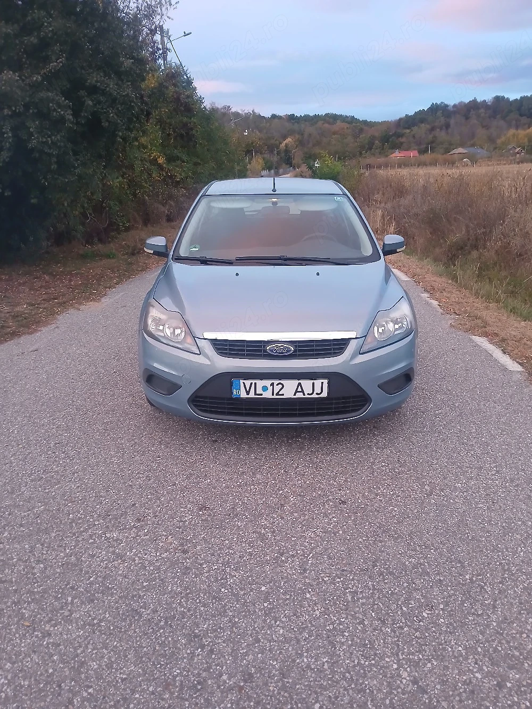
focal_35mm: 26
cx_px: 266
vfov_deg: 67.3
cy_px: 354
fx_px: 533
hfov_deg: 53.1
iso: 320
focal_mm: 3.98
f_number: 1.8
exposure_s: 1/50
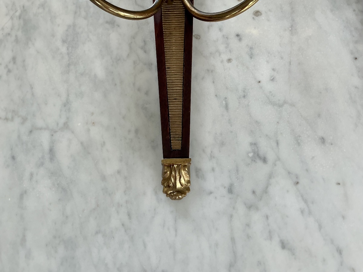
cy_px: 136
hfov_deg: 61.7
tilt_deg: -75.6
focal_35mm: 29
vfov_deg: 48.2
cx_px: 182
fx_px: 304
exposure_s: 1/120
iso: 40
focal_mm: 3
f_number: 1.8
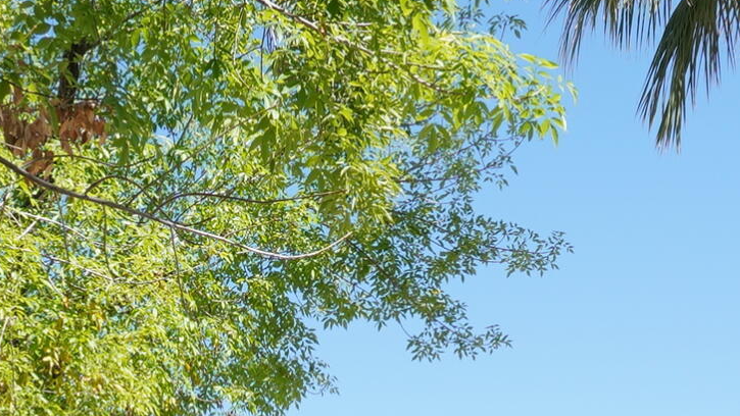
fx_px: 2041
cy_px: 928
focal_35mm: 104
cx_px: 244
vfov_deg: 10.4
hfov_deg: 20.5
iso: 100
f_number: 11
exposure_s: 1/60
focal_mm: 16
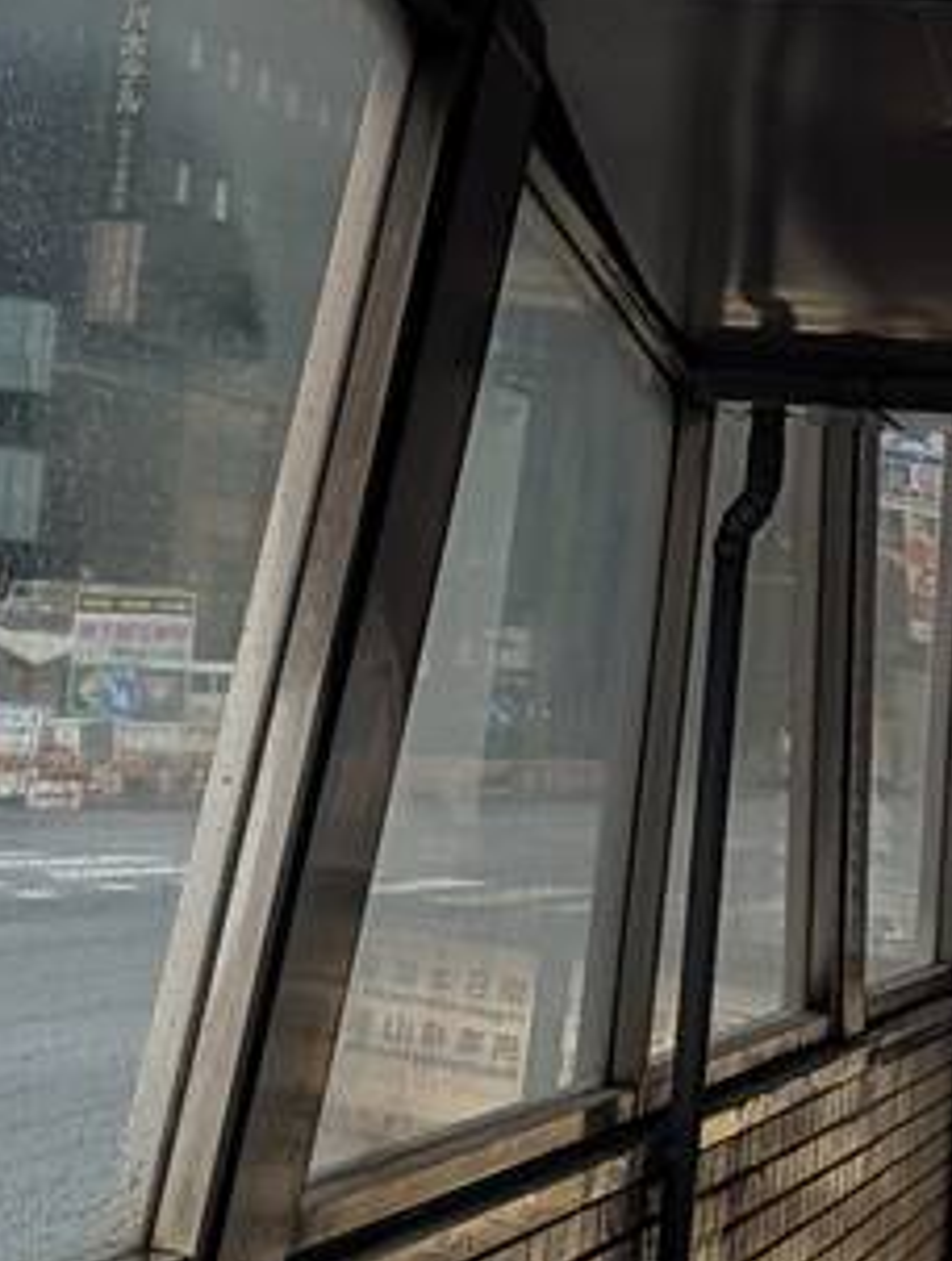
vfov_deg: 15.1
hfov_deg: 11.6
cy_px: -109
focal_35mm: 127
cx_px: 862
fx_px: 4637
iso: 26
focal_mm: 6.9
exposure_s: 1/813
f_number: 1.68
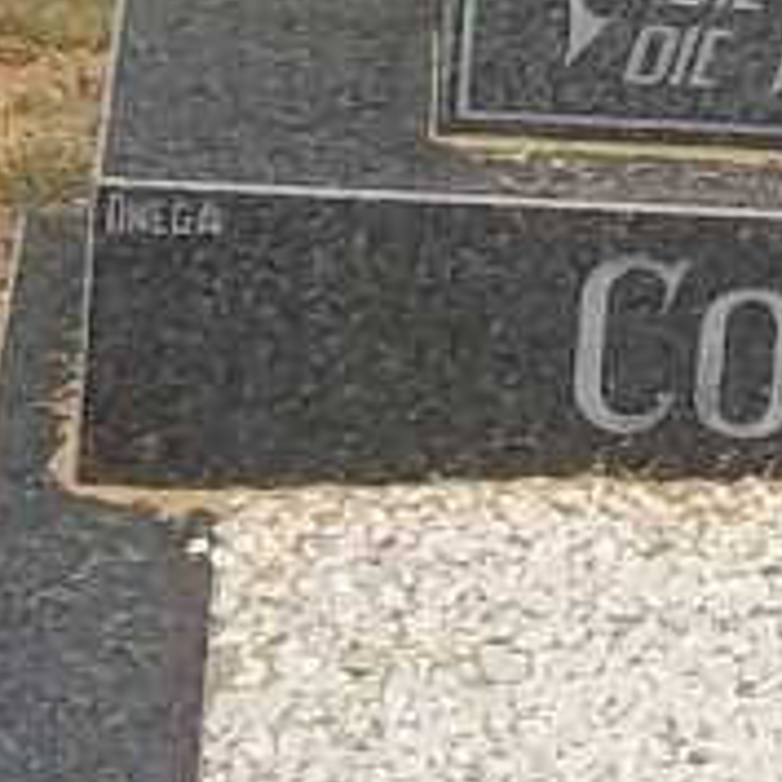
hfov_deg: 8.9
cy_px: -172
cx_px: 1158
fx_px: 4907
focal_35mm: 192
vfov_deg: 9.0
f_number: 5.5
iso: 80
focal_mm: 5.7
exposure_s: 1/800
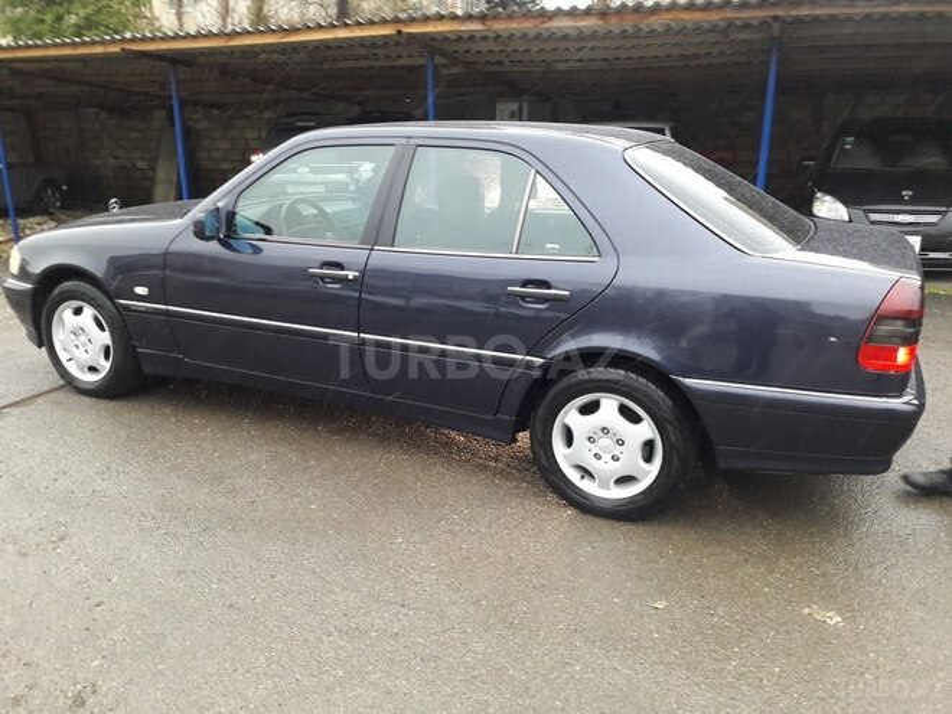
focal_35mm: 28
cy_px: 357
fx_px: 770
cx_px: 476
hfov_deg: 63.4
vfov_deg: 49.7
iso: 160
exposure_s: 1/20
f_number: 1.9
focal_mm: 3.7
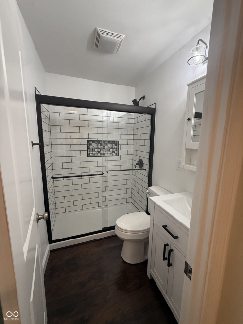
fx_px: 131
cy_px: 162
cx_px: 122
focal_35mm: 14
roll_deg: -0.8
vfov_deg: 102.1
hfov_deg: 85.7
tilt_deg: -7.0
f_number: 2.2
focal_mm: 2.22
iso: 250
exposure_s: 1/60
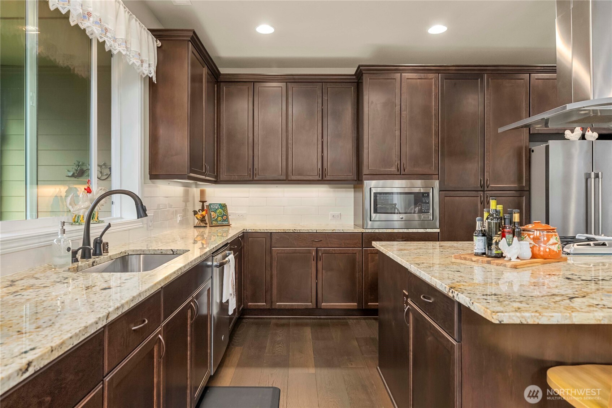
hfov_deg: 81.2
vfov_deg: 59.6
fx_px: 357
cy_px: 204
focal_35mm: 21
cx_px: 306
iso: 1000
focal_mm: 21
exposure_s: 1/15
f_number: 7.1
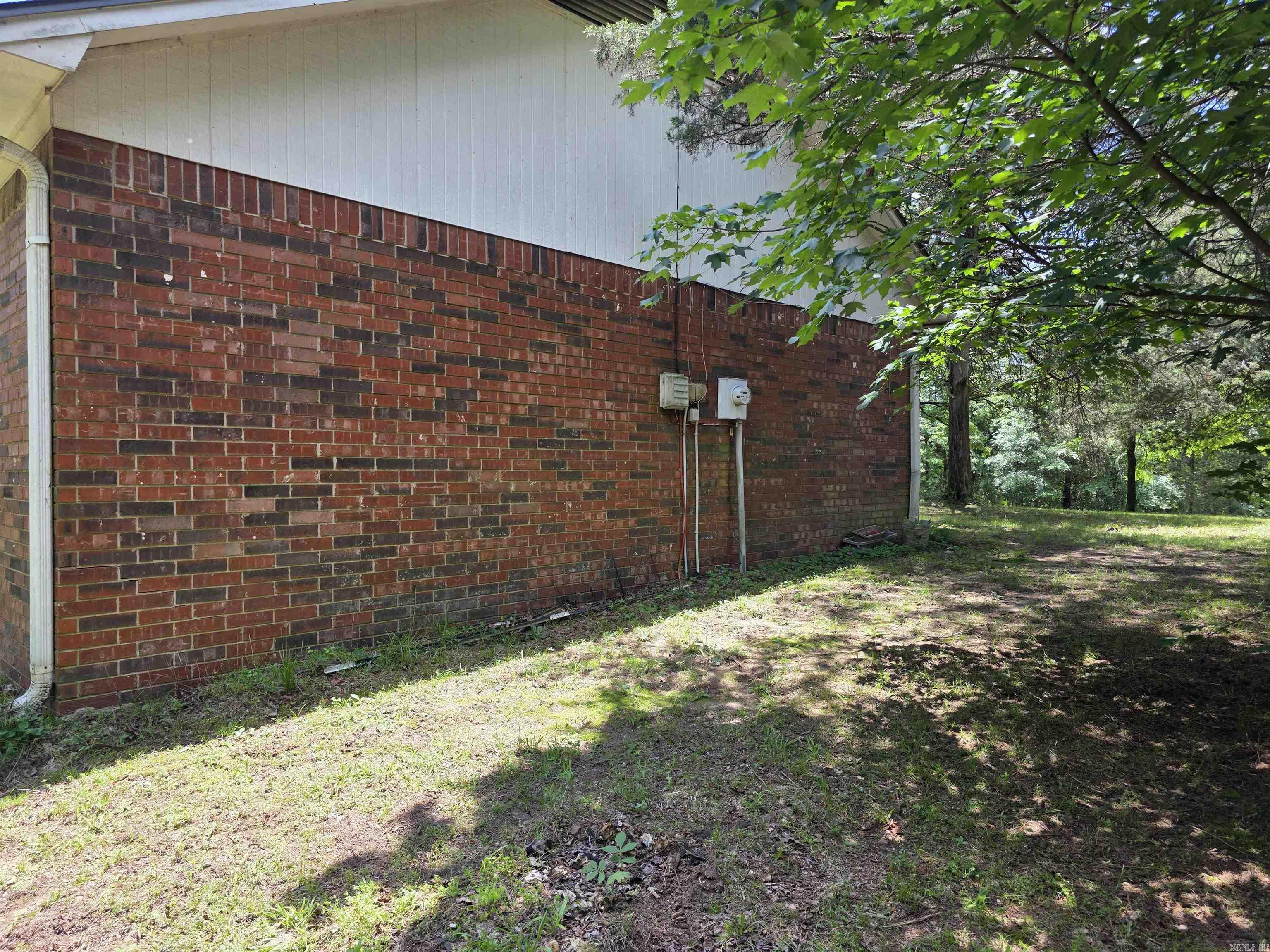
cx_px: 635
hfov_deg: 73.9
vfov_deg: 58.9
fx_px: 844
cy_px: 476
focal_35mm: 23
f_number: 1.7
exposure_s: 1/359
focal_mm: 6.3
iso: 32
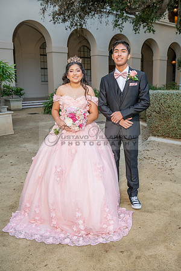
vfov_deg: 54.4
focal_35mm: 35
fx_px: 264
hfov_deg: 37.9
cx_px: 90
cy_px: 136
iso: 320
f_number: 4.5
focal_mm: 35
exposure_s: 1/200
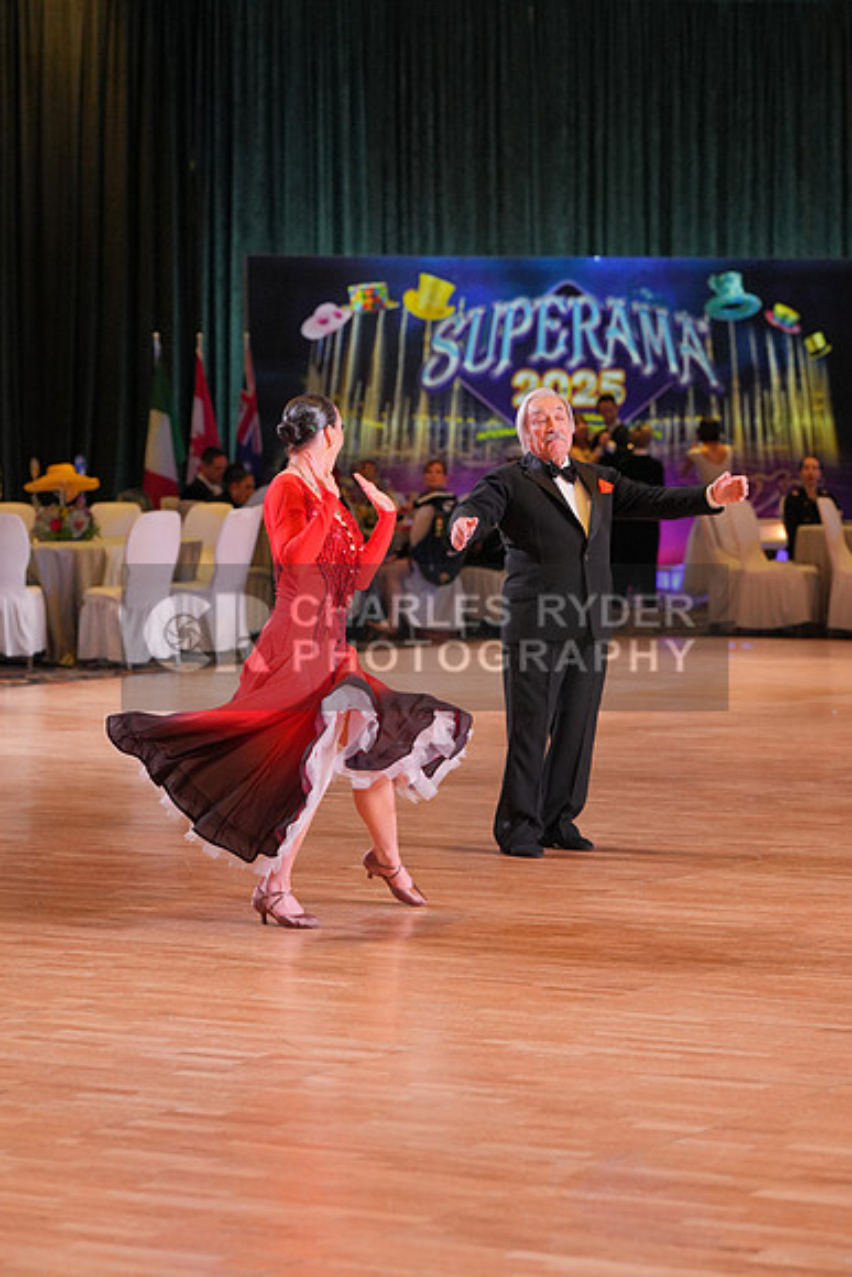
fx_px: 4009
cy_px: 638
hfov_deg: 12.1
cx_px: 426
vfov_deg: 18.1
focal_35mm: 113
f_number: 4.5
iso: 2500
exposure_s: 1/400
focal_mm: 113
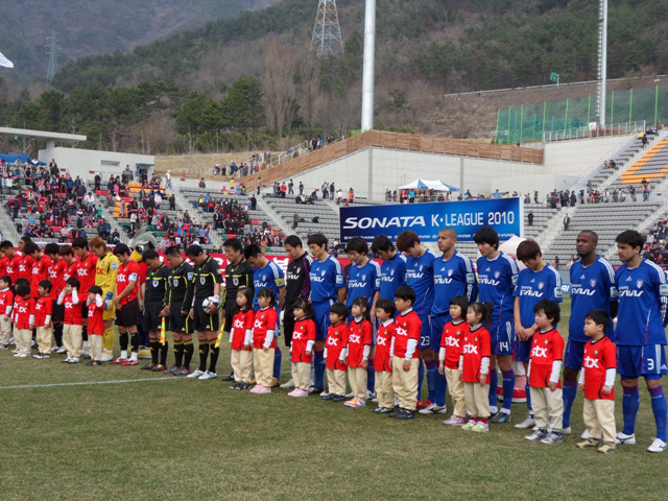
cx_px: 334
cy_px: 250
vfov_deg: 24.4
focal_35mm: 60
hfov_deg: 32.2
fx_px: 1158
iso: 80
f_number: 4.8
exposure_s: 1/250
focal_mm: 10.5
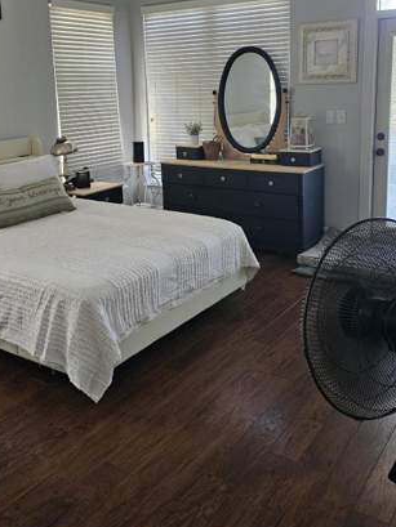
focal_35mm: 36
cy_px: 196
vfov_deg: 50.8
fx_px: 549
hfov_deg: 39.6
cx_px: 172
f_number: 1.7
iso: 800
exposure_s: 1/60
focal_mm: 6.3
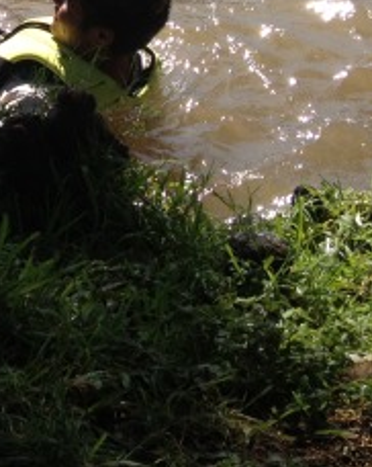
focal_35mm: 120
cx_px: -196
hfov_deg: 12.2
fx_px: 1654
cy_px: -127
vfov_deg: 15.3
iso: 50
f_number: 2.4
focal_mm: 4.28
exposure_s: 1/1227
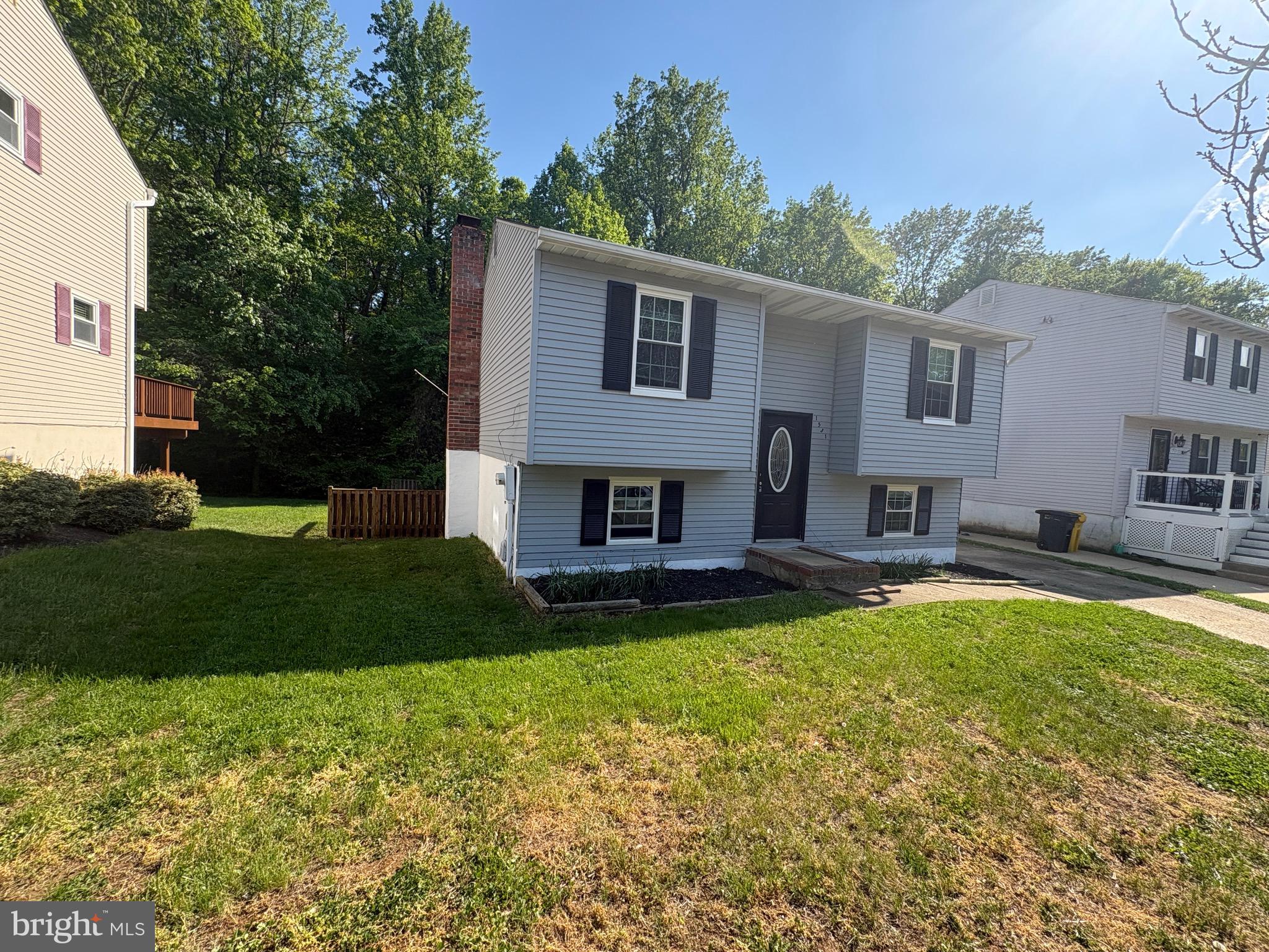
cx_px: 634
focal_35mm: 14
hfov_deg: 102.1
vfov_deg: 85.7
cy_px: 476
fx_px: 513
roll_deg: -1.1
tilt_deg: -0.9
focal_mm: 2.22
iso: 40
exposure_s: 1/561
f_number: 2.2
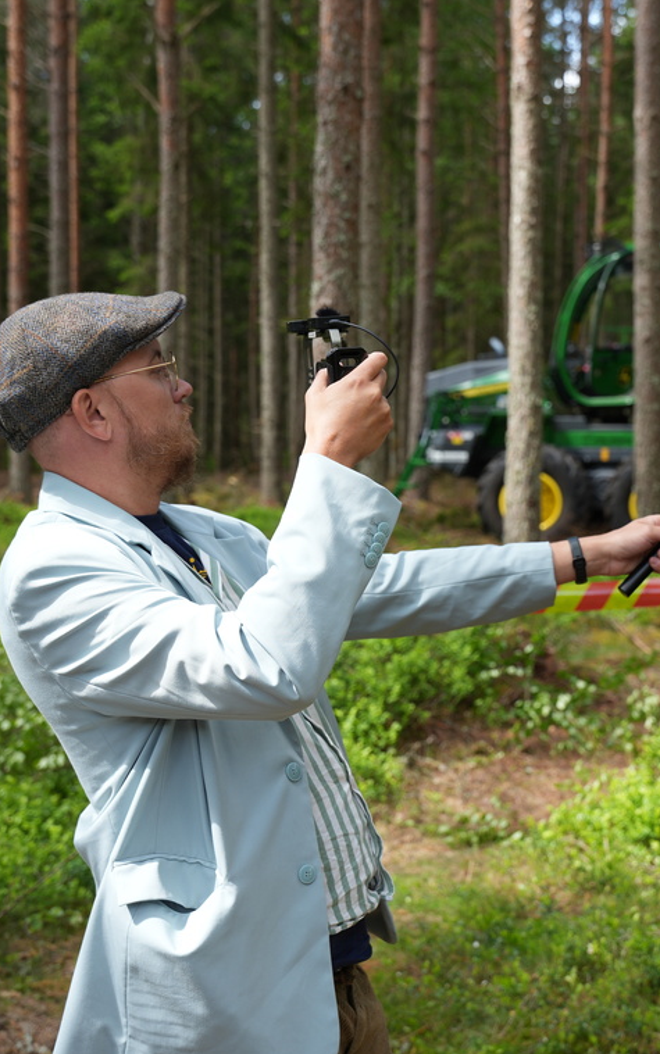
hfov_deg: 22.5
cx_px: 524
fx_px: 1639
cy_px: 527
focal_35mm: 57
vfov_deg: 35.7
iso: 100
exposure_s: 1/160
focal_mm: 37
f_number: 4
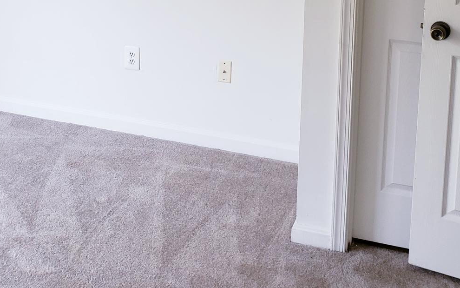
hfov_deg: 35.6
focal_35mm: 57
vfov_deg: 21.2
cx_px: 194
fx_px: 715
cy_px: -53
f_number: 2.4
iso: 100
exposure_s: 1/60
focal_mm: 4.3
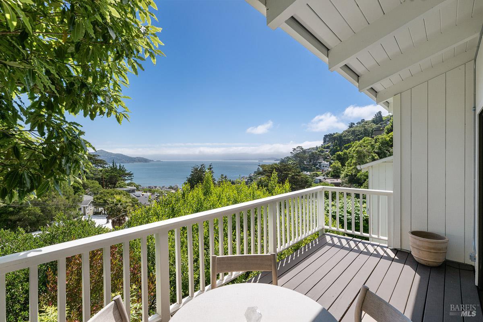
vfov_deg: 68.9
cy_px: 161
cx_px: 242
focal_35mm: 18
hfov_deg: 91.6
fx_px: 235
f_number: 8
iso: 400
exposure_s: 1/1000
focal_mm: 17.5
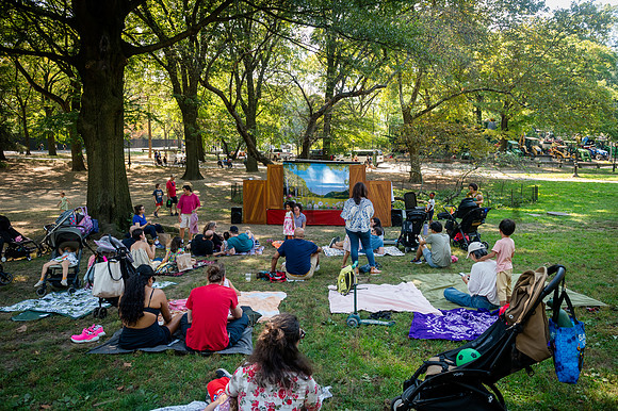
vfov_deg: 52.5
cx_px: 309
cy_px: 206
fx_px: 417
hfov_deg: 73.0
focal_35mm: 24
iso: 1000
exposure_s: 1/500
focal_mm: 24
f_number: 4.5
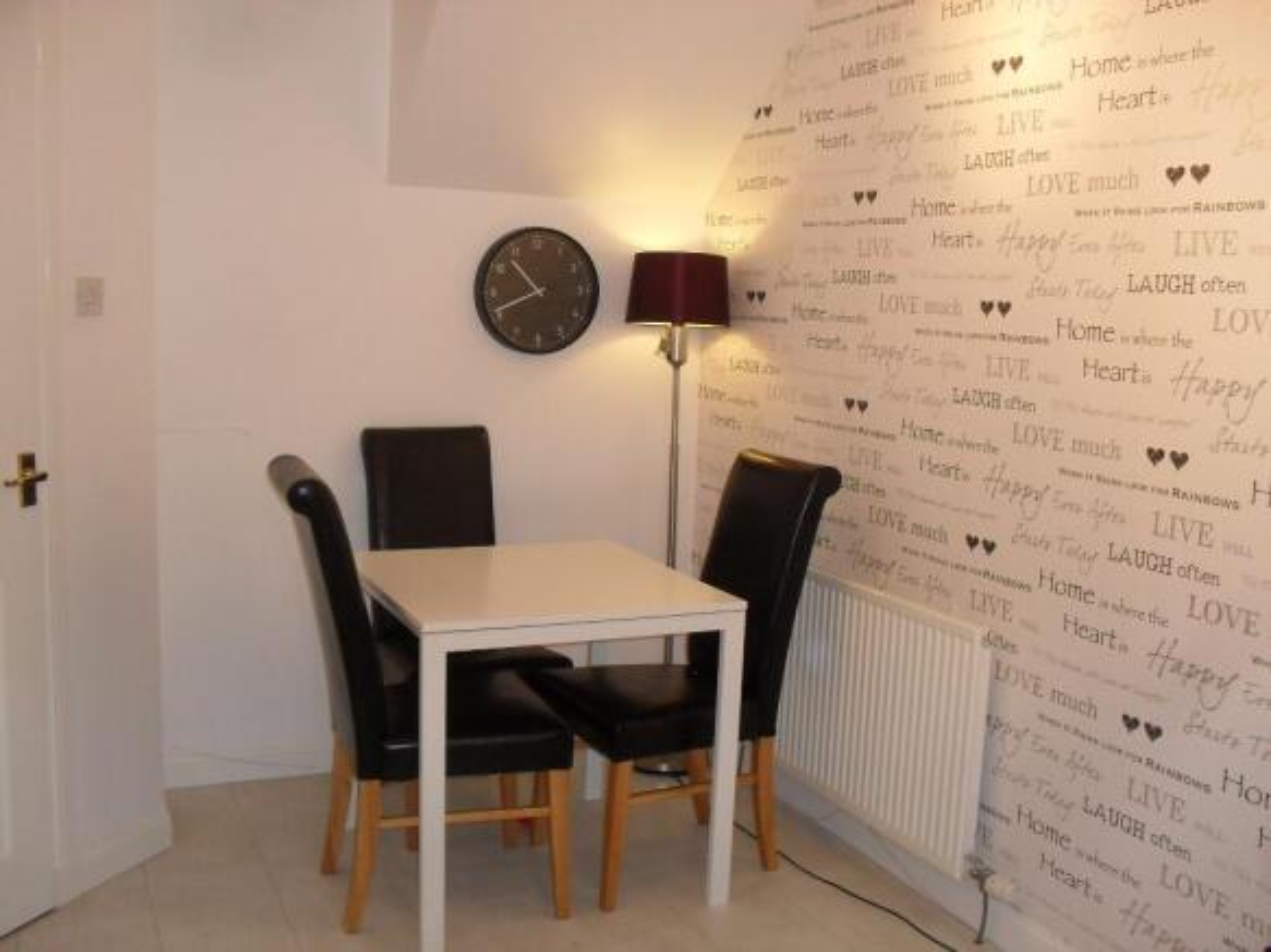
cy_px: 476
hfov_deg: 52.6
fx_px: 1285
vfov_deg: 40.7
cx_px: 636
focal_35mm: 35
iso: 200
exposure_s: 1/45
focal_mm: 6.3
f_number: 3.2
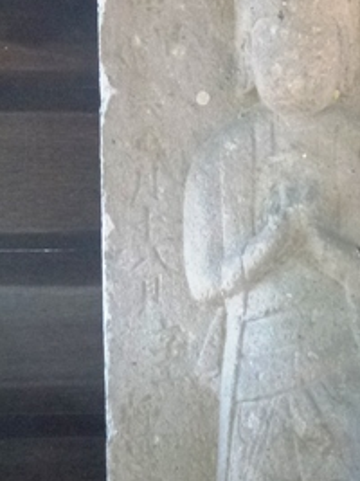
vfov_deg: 6.7
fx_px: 4094
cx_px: 313
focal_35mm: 295
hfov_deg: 5.0
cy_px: 259
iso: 400
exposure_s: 1/60
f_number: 5.1
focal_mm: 20.2
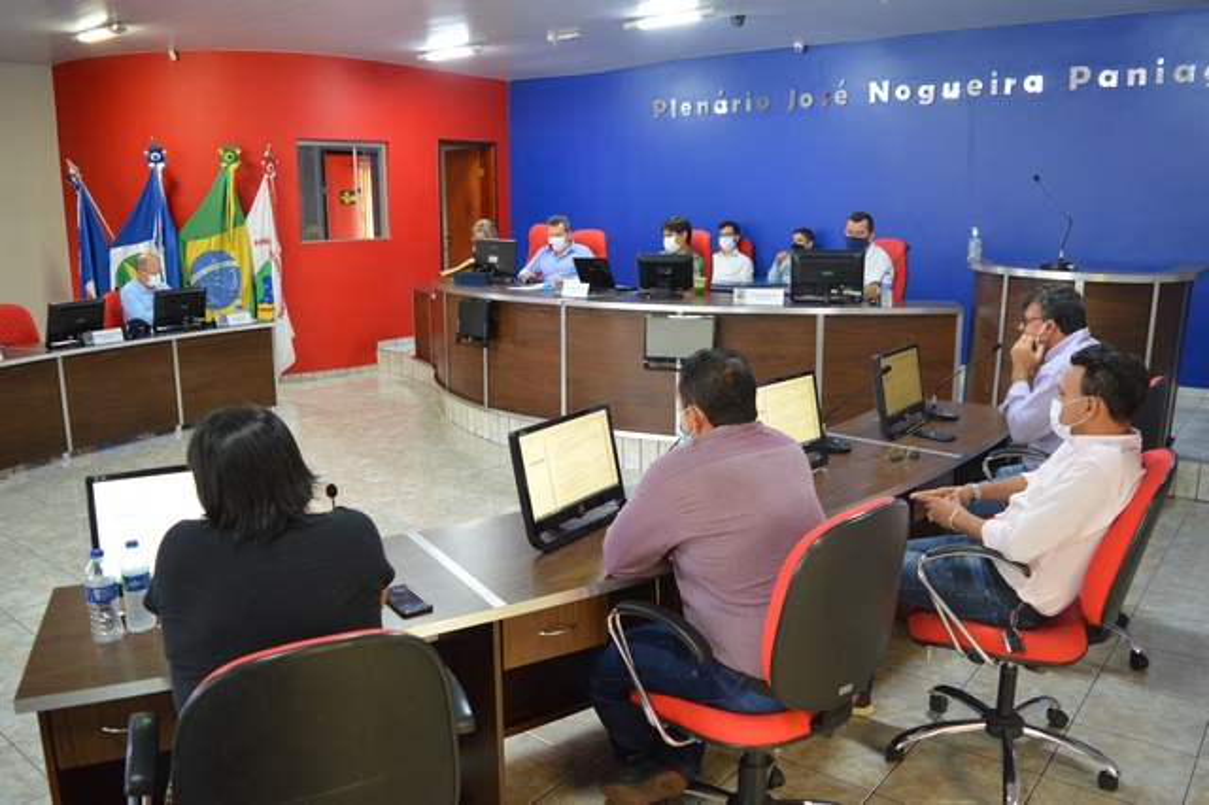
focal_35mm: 27
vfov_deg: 47.9
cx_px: 604
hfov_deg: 67.4
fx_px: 906
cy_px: 402
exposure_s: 1/15
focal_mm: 18
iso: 800
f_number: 3.5
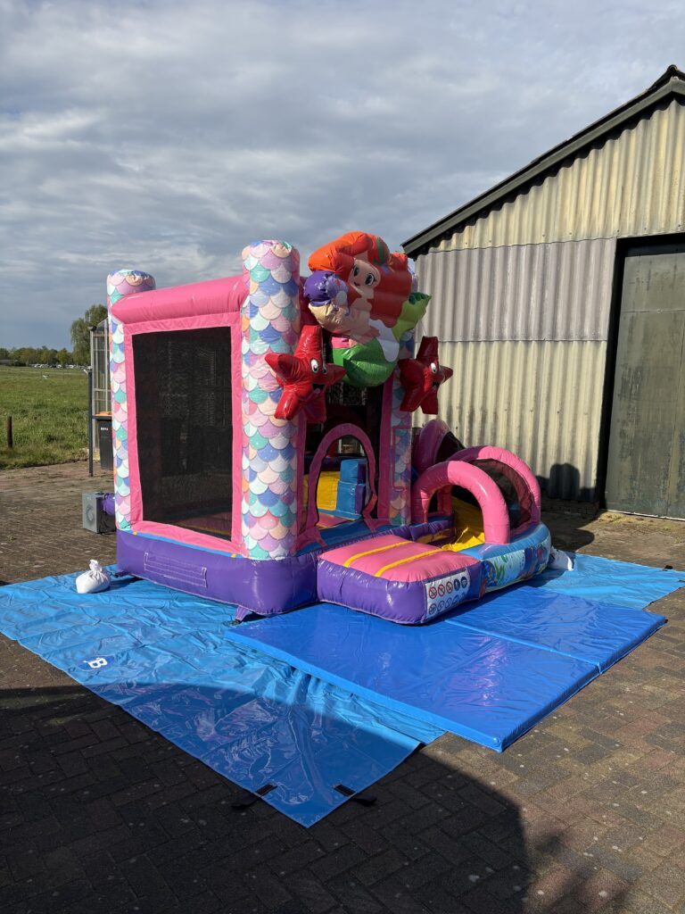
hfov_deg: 53.1
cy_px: 457
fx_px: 686
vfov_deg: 67.3
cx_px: 342
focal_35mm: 26
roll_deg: -2.6
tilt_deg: -7.1
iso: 50
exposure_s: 1/4065
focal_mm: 5.96
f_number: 1.6
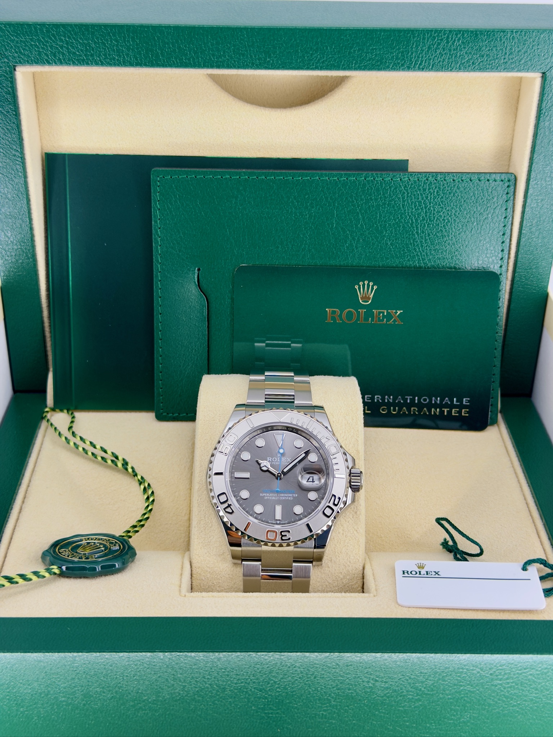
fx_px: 1022
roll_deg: -1.2
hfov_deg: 30.3
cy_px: 368
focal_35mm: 48
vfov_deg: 39.7
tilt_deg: -29.7
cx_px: 276
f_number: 1.78
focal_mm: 6.76
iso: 50
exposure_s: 1/116
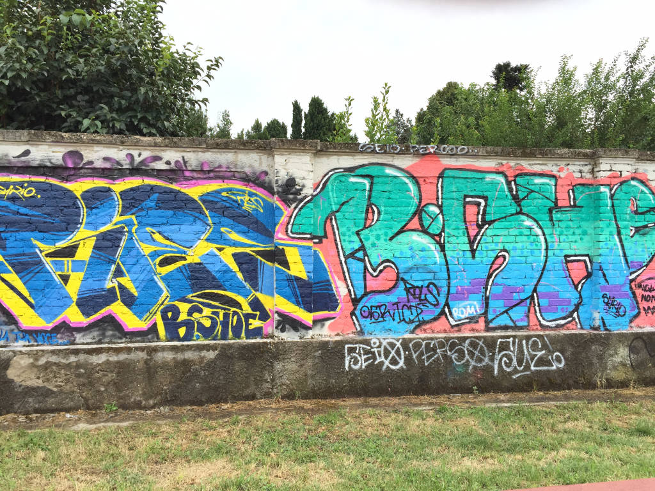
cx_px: 328
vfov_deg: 48.2
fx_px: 549
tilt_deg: +0.1
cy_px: 246
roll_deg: -1.1
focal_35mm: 29
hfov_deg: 61.7
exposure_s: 1/732
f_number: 2.2
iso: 32
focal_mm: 4.15
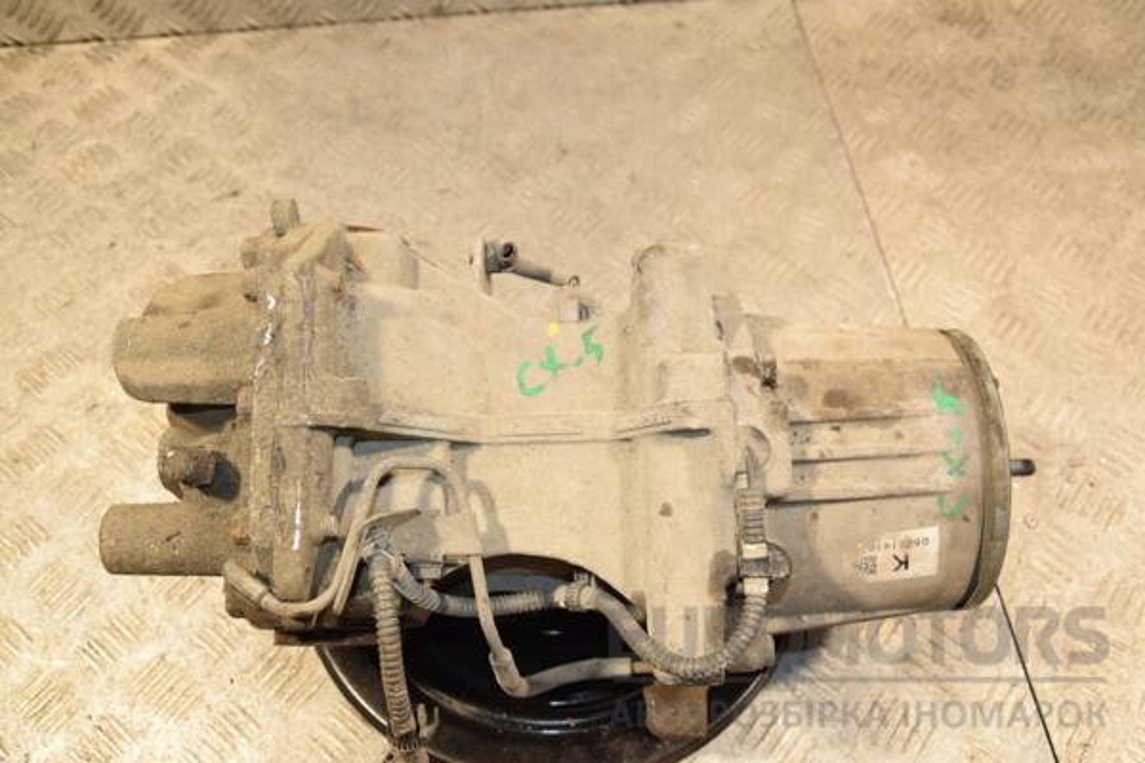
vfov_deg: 40.0
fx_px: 1050
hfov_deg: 57.2
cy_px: 382
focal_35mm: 33
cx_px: 572
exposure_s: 1/200
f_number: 5
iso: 800
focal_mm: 22
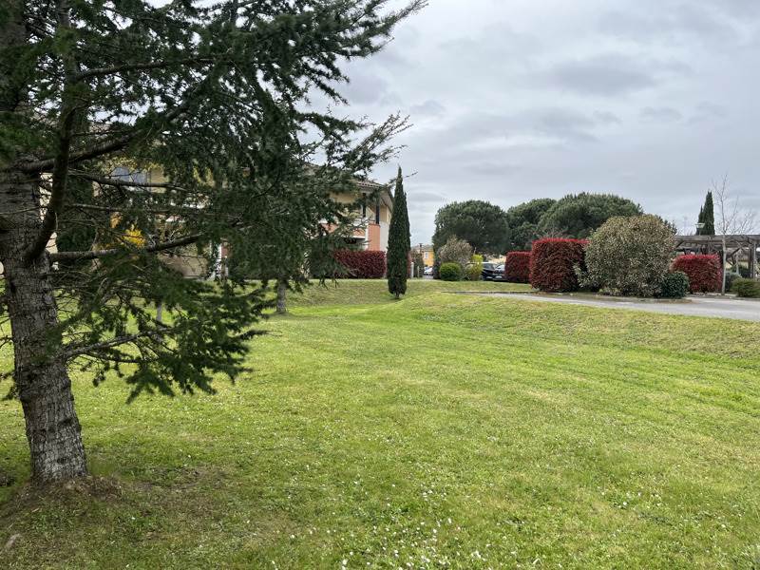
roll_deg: -0.5
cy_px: 285
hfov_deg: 67.3
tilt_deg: -4.0
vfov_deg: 53.1
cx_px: 380
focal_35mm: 26
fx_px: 571
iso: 50
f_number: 1.6
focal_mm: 5.1
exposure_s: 1/2179
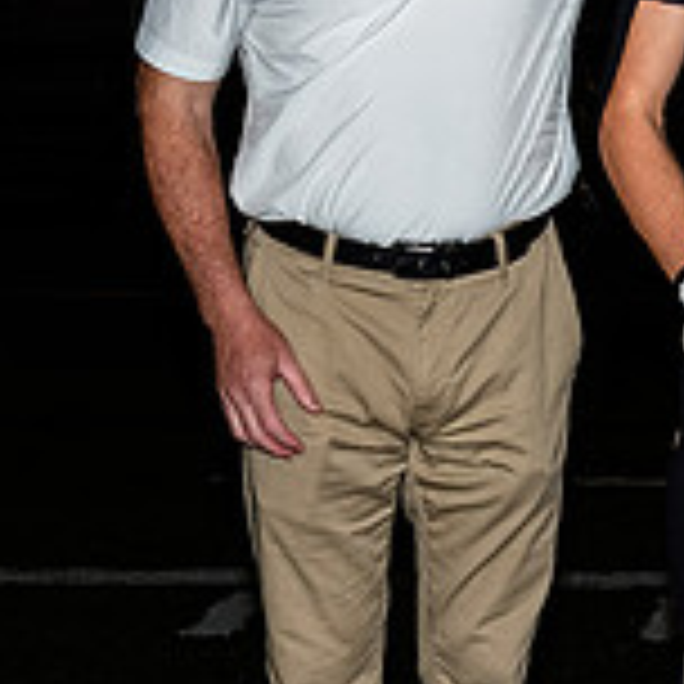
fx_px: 4225
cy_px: 327
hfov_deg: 9.2
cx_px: 760
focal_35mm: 189
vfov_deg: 9.3
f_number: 5
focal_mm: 32
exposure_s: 1/200
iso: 320
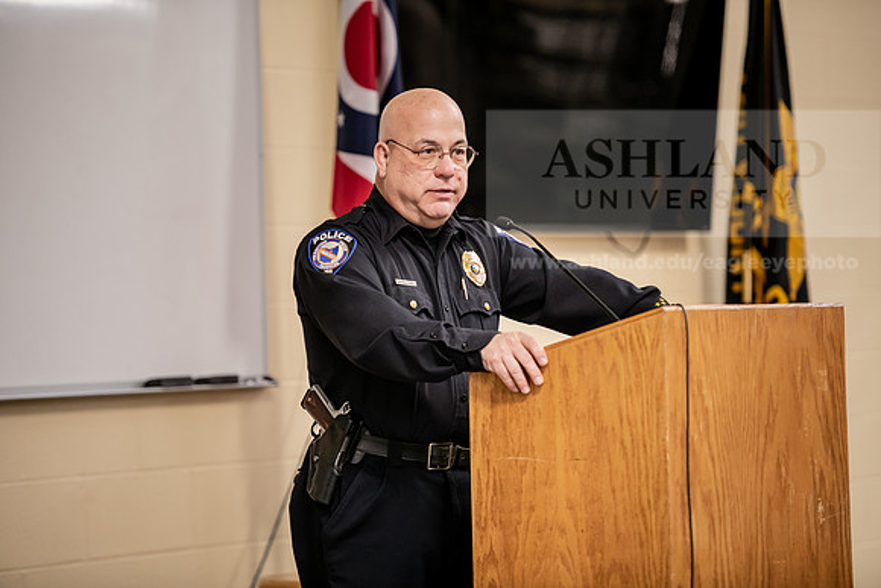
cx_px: 440
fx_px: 3916
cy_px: 294
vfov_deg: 8.6
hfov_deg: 12.8
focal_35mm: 160
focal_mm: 160
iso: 1600
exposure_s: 1/200
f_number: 2.8
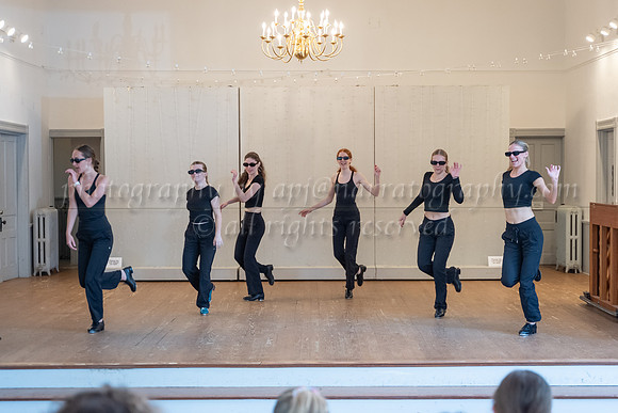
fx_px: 1091
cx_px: 336
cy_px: 216
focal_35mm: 64
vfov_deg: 21.4
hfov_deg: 31.6
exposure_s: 1/200
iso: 1600
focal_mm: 52
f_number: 2.8
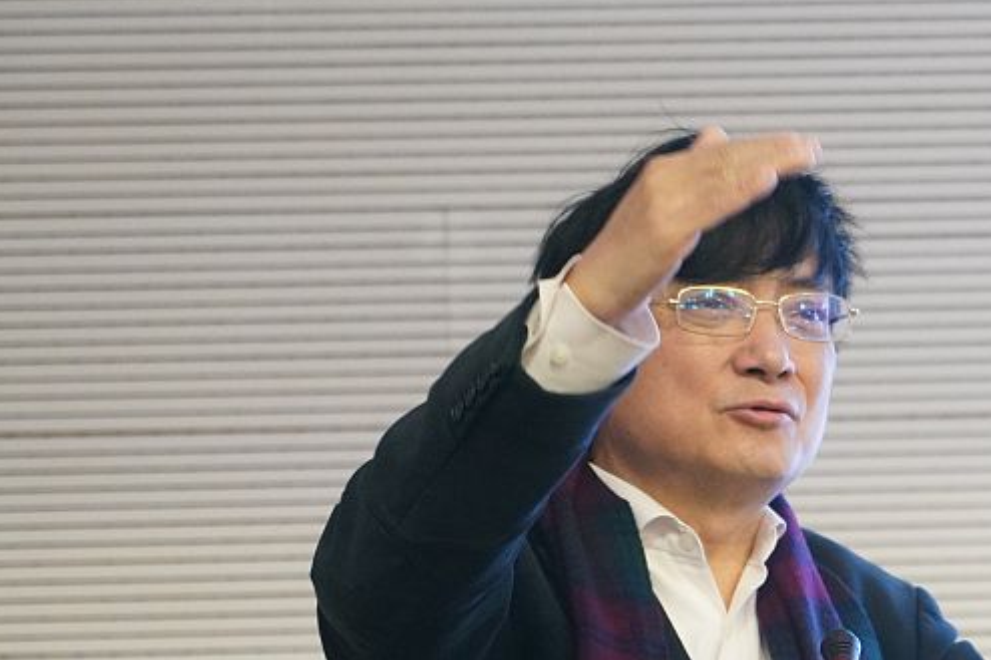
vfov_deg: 5.4
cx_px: 967
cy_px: 598
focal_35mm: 255
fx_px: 7017
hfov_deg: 8.0
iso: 6400
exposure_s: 1/160
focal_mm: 105
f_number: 4
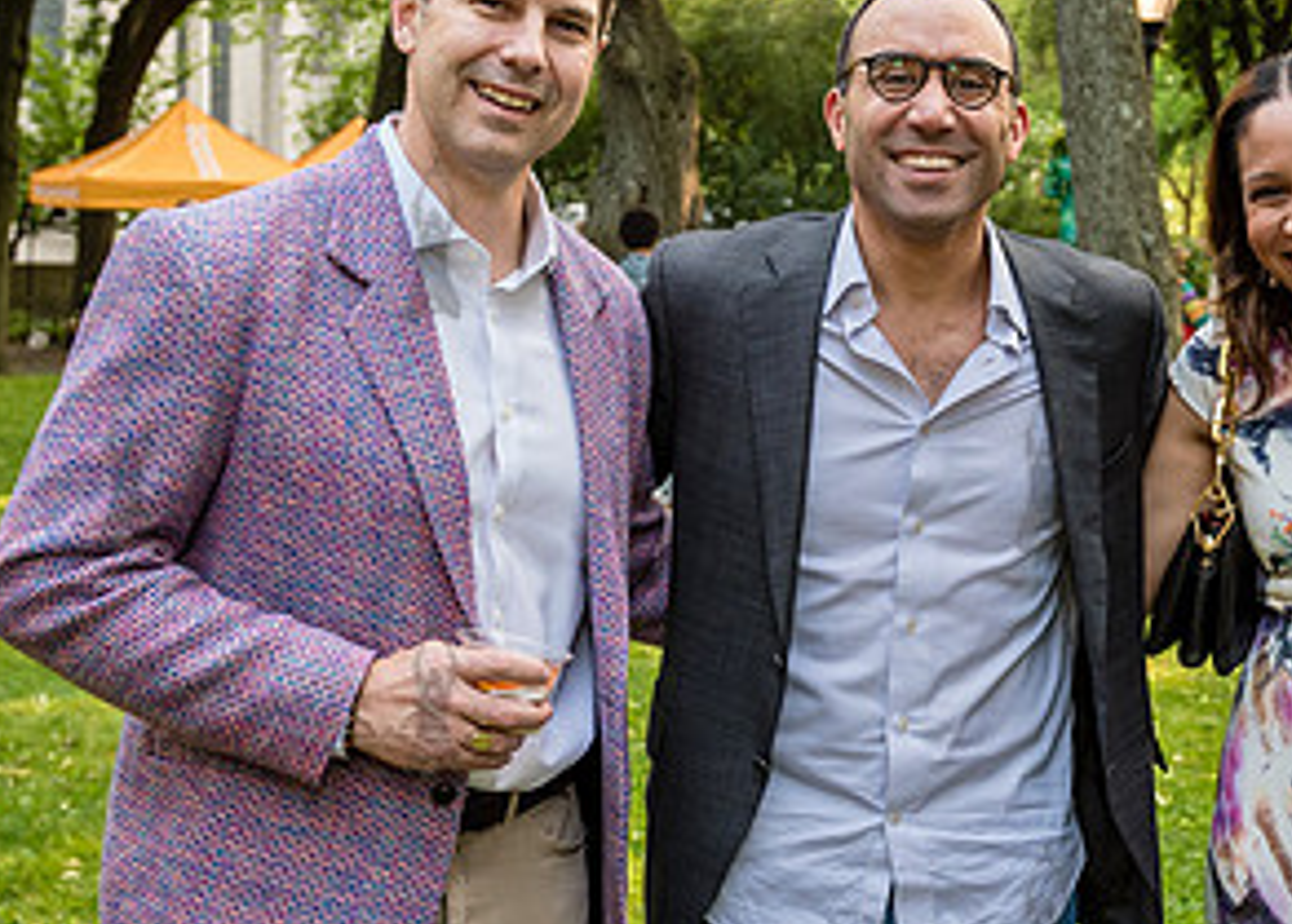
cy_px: 438
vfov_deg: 20.4
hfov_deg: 27.8
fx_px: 2570
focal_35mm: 70
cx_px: 963
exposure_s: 1/250
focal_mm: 31
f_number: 3.5
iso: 500
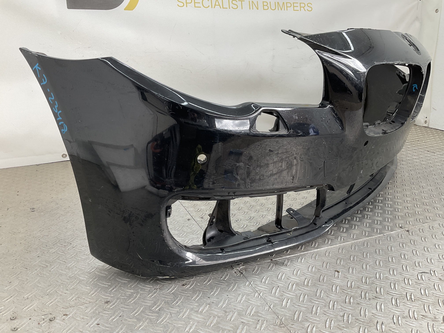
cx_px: 222
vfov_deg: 48.2
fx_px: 372
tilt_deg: -17.8
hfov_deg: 61.7
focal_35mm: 29
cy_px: 166
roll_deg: -2.0
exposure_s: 1/100
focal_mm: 3
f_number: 1.8
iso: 20
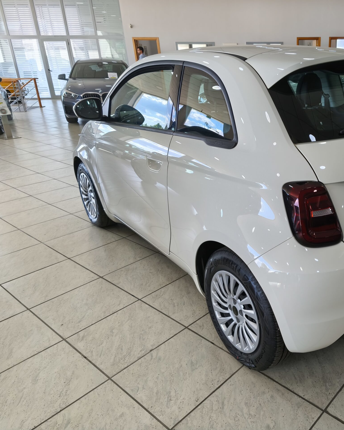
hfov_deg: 45.8
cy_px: 215
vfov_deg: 58.8
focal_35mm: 30
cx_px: 279
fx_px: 382
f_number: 1.7
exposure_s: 1/100
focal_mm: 5.35
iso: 200
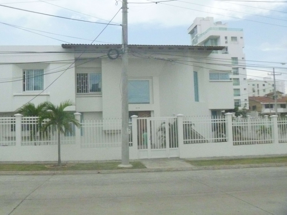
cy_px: 108
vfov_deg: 40.7
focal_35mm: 35
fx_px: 290
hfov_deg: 52.6
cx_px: 144
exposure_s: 1/1600
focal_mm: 6.3
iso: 1600
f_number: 5.6
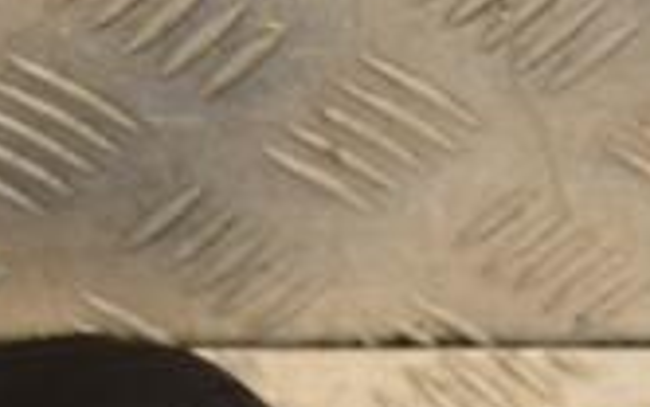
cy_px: 466
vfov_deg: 6.2
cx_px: 873
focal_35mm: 210
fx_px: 3723
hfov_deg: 9.8
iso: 800
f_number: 5.6
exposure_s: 1/200
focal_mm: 38
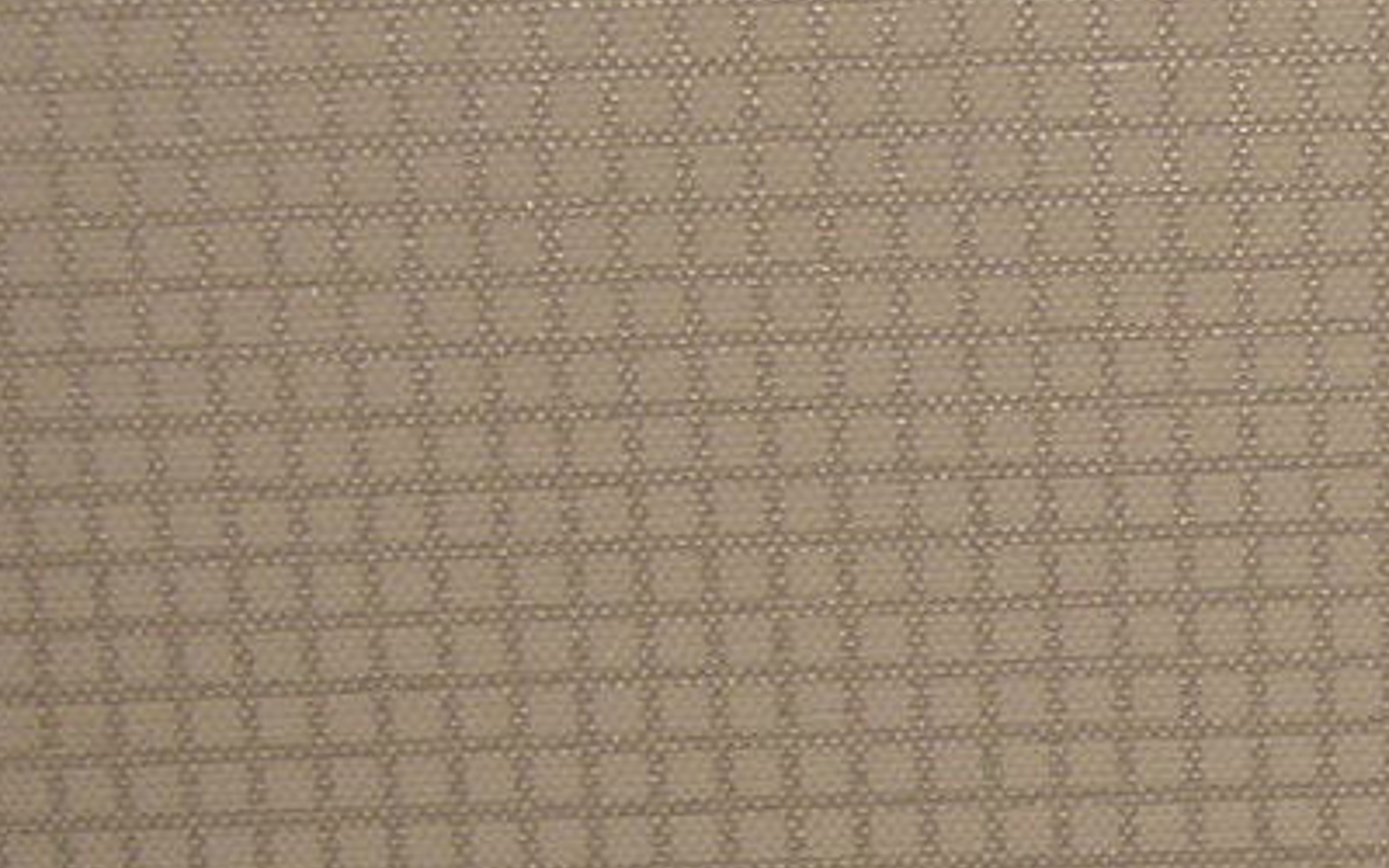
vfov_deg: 11.4
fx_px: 4240
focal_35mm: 112
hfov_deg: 17.1
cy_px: 1090
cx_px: 1979
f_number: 2.8
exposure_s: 1/60
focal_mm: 7.1
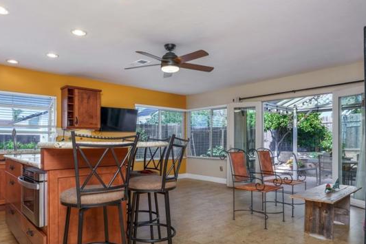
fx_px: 254
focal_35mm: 25
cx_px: 169
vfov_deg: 51.1
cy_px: 141
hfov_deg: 71.4
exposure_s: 1/200
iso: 800
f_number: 8
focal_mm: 13
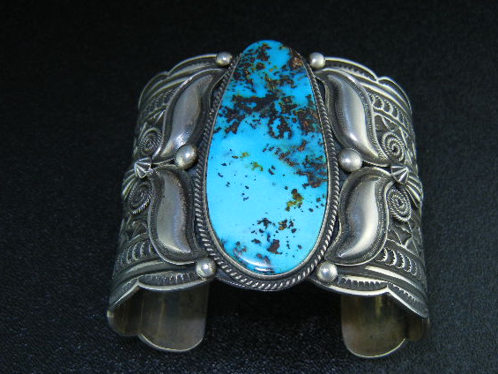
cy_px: 202
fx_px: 734
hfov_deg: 37.5
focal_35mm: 51
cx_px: 257
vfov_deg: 28.6
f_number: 3.8
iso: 200
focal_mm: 8.1
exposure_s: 1/30
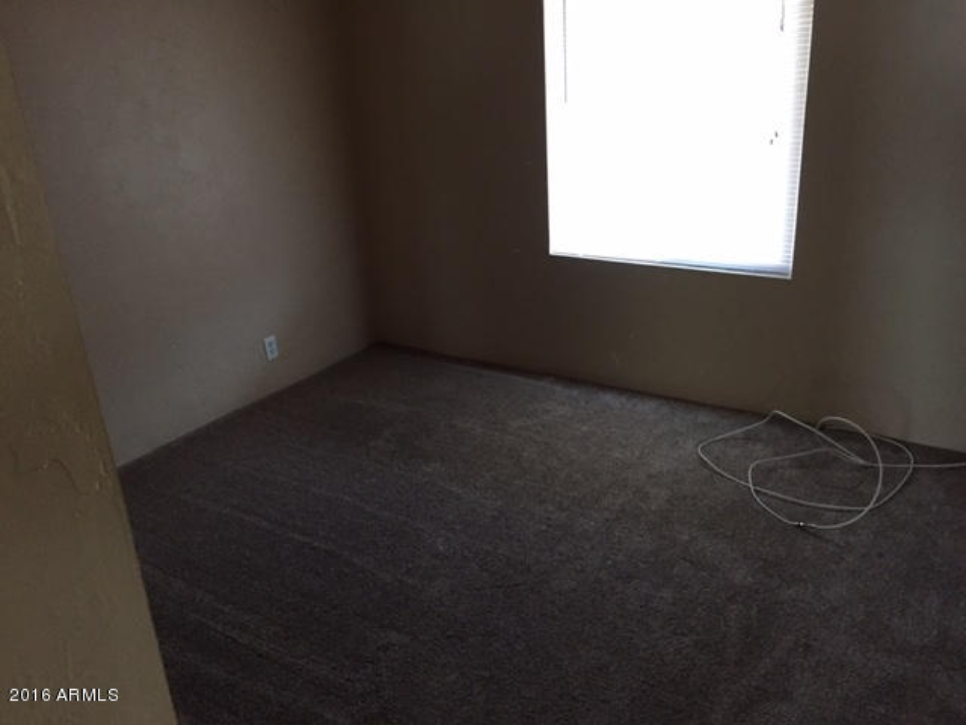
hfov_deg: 61.7
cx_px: 483
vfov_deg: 48.2
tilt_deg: -20.2
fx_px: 809
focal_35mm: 29
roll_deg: +3.2
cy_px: 362
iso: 250
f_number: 2.2
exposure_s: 1/30
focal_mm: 4.15
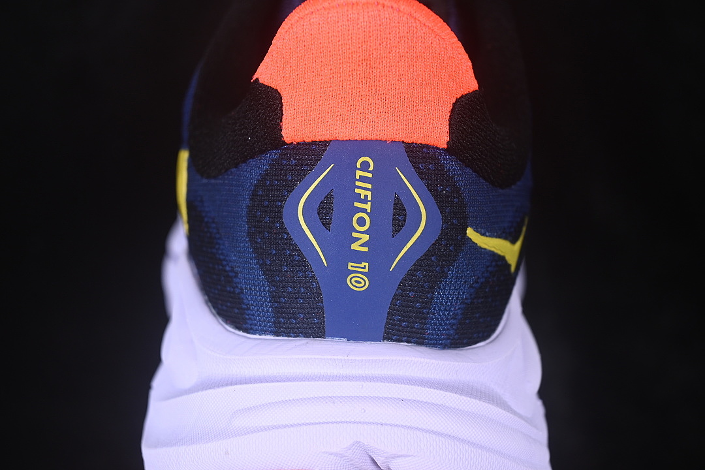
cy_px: 235
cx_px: 352
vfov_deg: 18.2
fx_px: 1469
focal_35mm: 75
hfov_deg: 27.0
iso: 160
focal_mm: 50
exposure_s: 1/60
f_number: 6.3
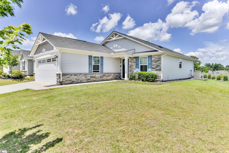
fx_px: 134
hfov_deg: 81.2
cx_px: 114
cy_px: 76
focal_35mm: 21
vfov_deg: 59.5
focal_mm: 21
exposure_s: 1/1000
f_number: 8
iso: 400
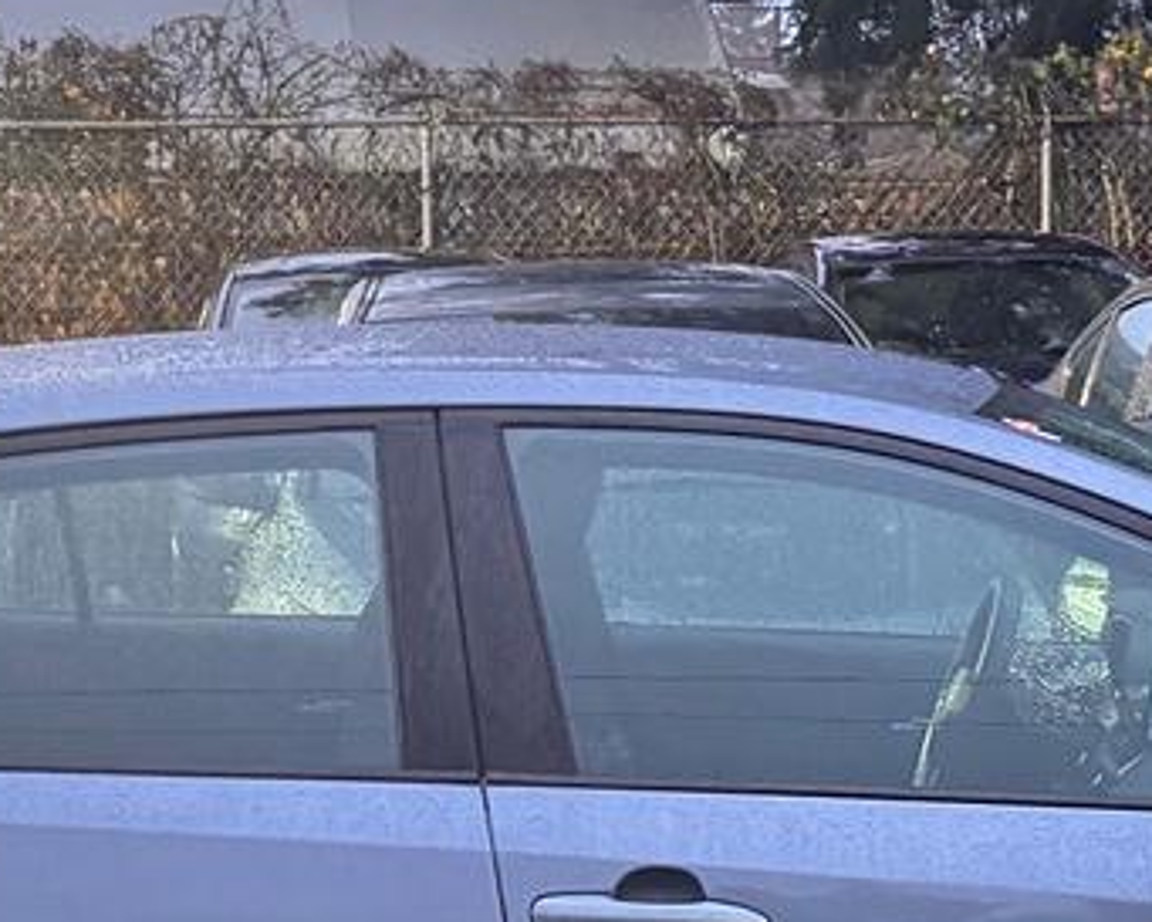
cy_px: 770
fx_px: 3001
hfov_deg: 21.7
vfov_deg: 17.3
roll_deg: +0.4
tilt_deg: -5.9
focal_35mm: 88
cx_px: 655
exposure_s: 1/30
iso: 1000
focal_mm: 6.76
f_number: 1.78
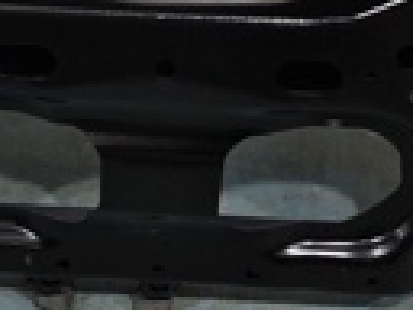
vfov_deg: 10.8
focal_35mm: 115
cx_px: 203
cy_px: -446
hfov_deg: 17.1
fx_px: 1372
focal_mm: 5.54
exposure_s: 1/100
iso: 250
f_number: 1.8
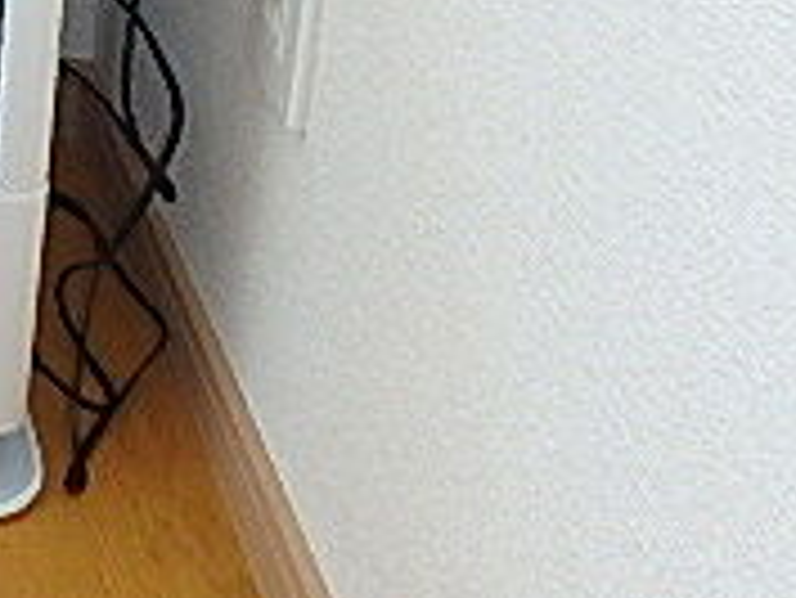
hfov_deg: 21.6
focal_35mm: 76
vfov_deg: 18.2
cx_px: -382
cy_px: -162
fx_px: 1749
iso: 320
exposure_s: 1/30
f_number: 3.5
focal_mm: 3.7
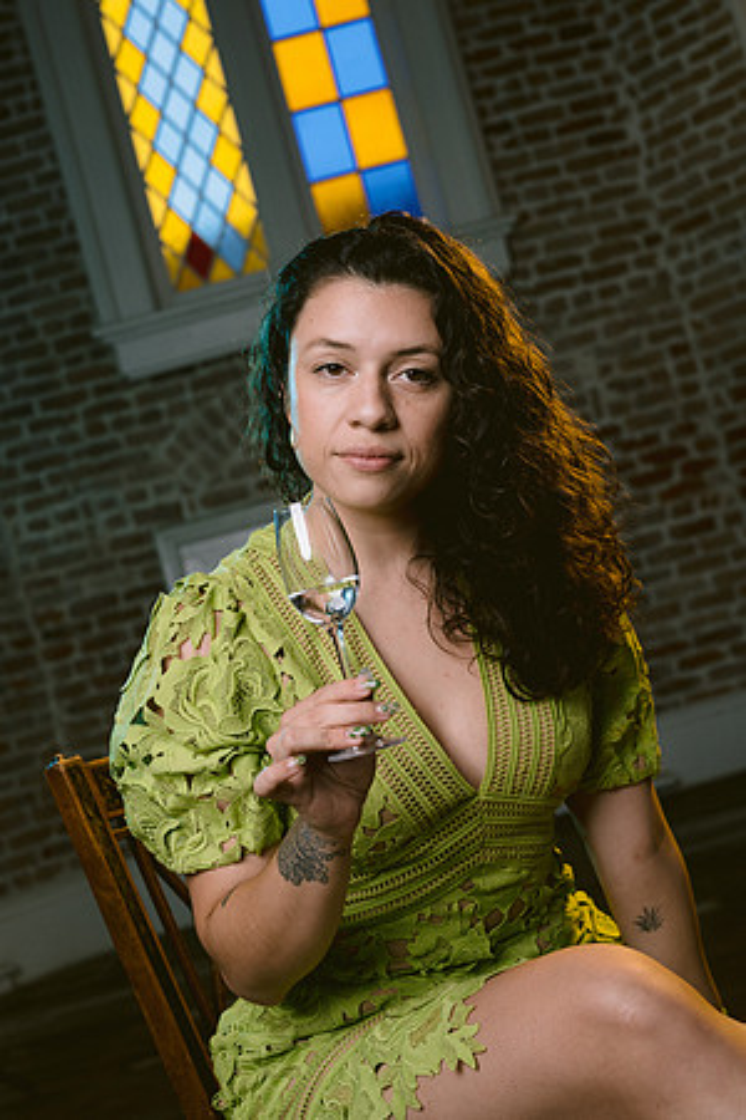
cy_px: 560
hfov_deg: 27.0
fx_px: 1554
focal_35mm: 50
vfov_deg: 39.6
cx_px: 373
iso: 200
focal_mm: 50
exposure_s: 1/125
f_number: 5.6
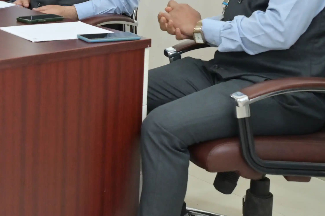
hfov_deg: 25.6
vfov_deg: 17.8
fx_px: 671
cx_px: -17
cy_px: -6
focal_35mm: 74
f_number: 5
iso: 1600
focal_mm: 27.5
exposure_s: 1/100
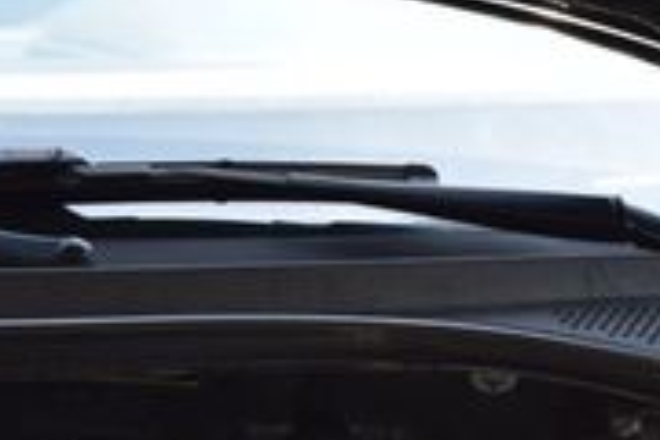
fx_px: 2933
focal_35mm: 160
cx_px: -95
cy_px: 458
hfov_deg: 12.6
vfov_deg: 8.5
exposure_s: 1/100
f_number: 9
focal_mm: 30
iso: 400
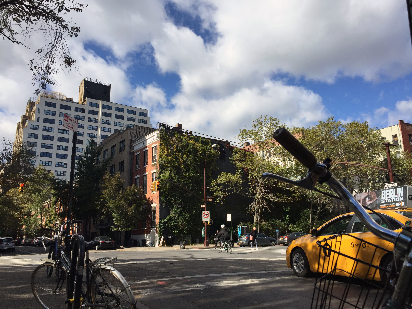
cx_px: 206
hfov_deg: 61.7
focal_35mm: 29
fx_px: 345
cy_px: 154
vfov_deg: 48.2
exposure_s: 1/1883
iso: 32
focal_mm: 4.15
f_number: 2.2
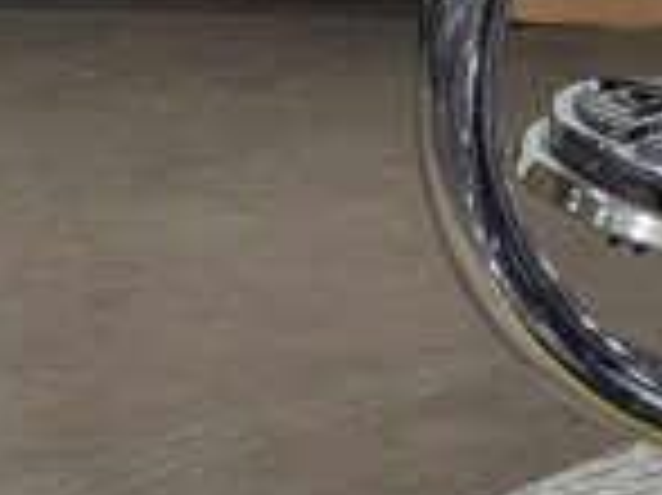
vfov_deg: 8.3
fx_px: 3325
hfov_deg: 9.9
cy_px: -320
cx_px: 1632
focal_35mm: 174
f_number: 1.85
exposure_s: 1/60
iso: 50
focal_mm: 6.81
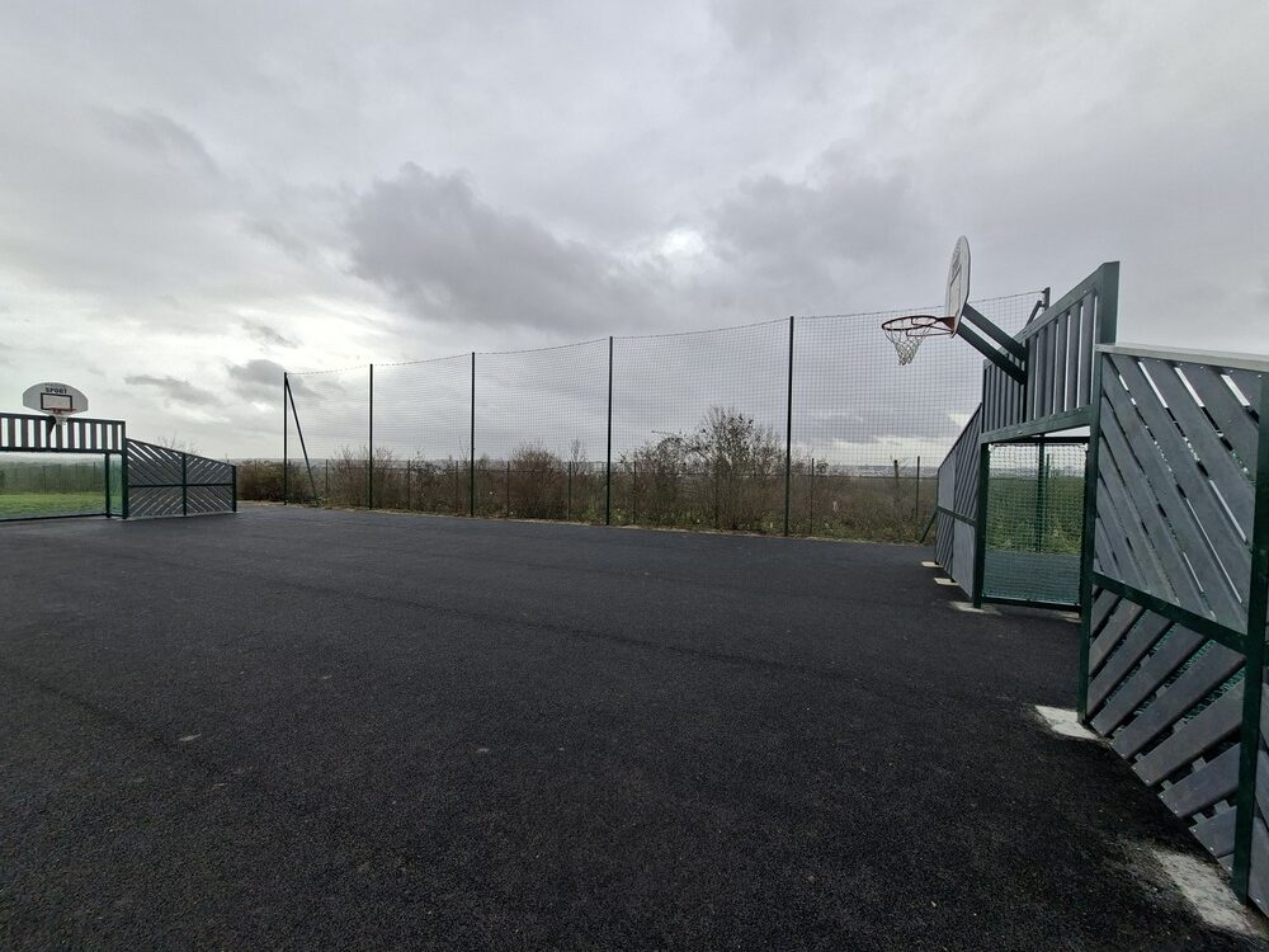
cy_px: 476
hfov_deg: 106.2
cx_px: 634
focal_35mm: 13
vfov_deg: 89.9
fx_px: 477
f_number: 2.2
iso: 40
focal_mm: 1.74
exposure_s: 1/592
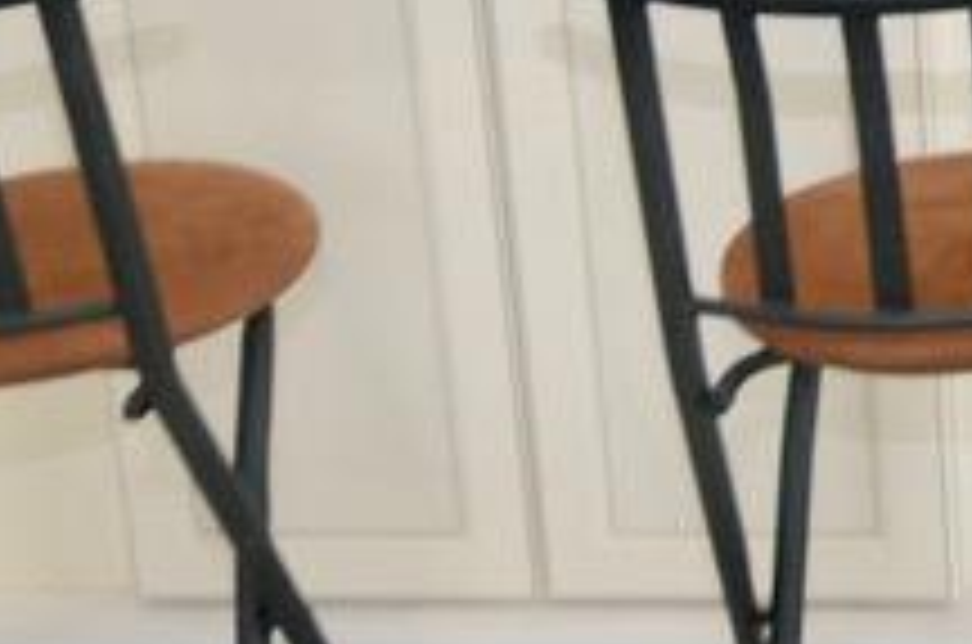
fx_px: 2398
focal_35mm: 89
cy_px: -261
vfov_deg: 14.5
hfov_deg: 20.4
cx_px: 1359
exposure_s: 1/60
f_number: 5
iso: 200
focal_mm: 10
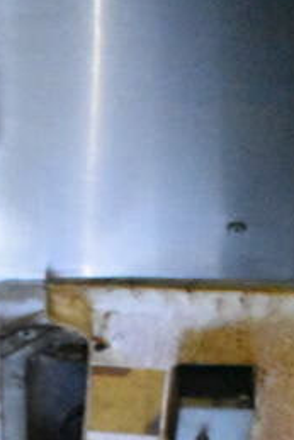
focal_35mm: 143
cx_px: 88
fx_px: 1746
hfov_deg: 9.6
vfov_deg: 13.4
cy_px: 702
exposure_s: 1/40
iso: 16000
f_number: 4
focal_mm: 27
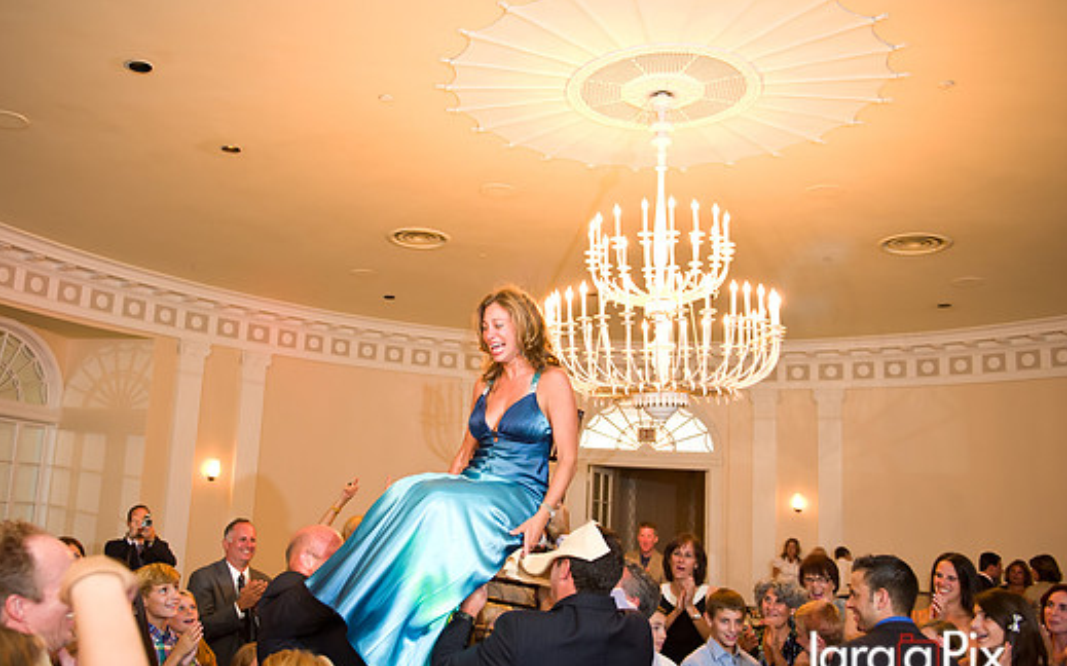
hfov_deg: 58.0
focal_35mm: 33
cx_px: 481
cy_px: 343
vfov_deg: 38.3
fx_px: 959
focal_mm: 29
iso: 1600
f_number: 3.2
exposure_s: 1/125
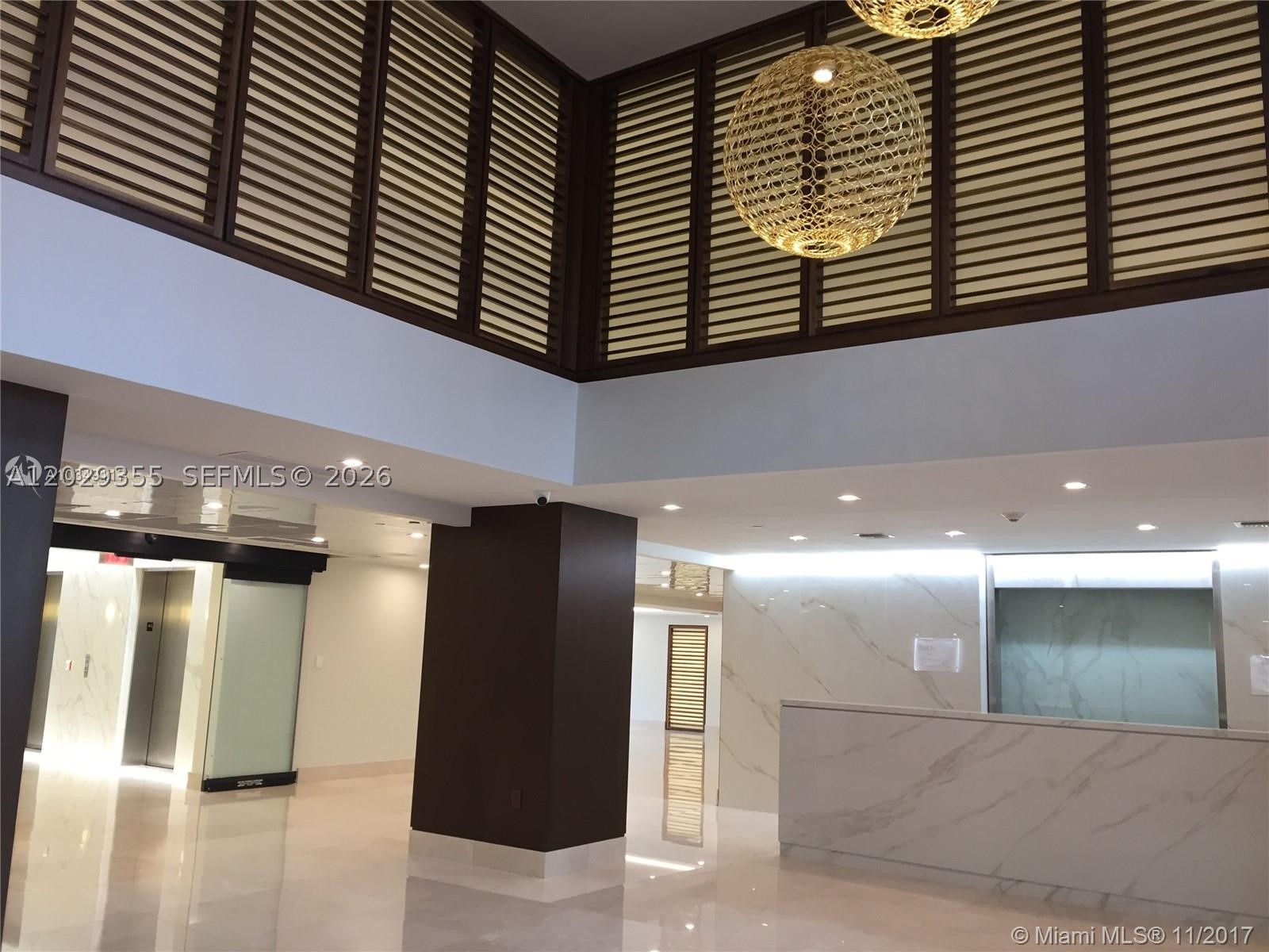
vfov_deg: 48.2
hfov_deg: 61.7
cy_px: 476
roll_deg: -2.1
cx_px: 634
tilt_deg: +8.6
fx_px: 1063
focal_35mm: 29
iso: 32
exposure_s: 1/30
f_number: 2.2
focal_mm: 4.15
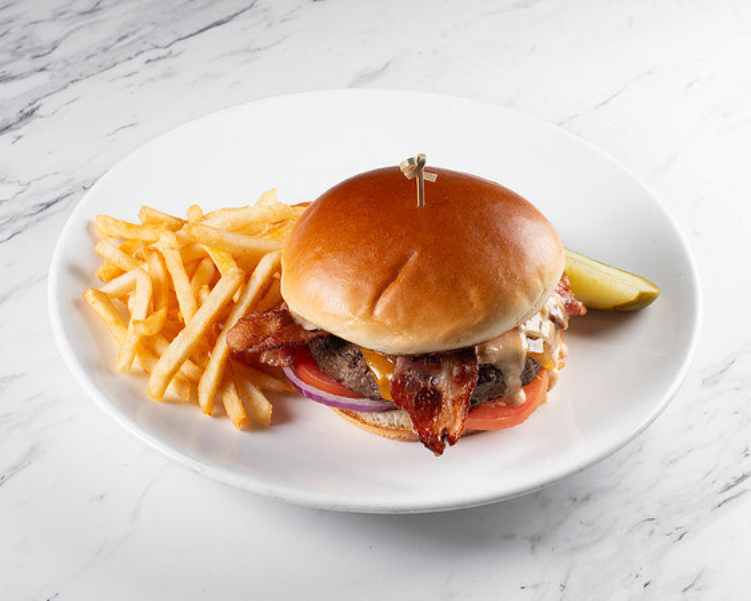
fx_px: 1382
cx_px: 424
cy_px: 298
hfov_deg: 30.4
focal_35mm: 62
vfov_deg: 24.5
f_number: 11
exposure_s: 1/200
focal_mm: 50
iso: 100
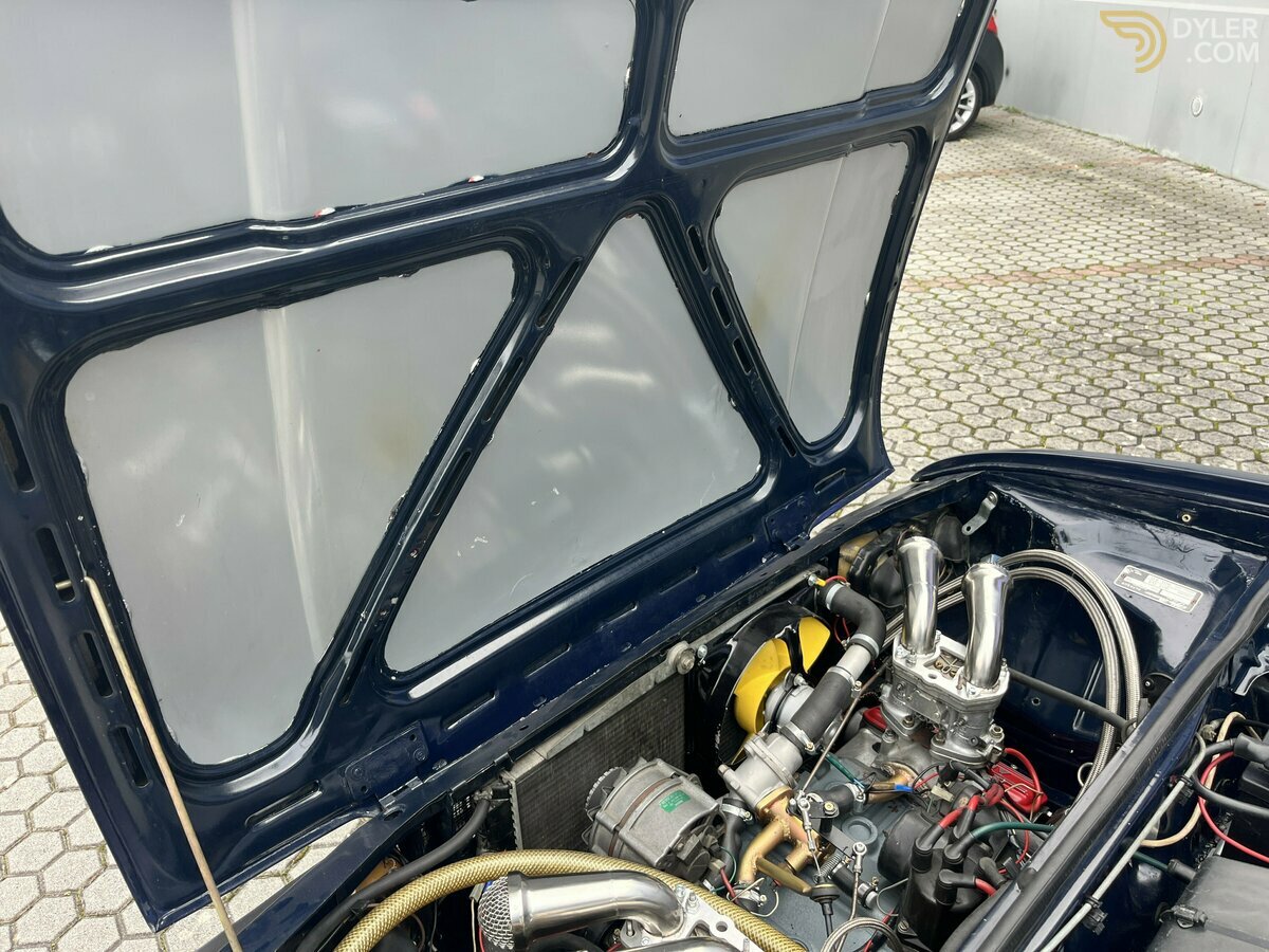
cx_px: 634
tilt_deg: -27.1
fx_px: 953
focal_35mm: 26
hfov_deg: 67.3
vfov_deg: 53.1
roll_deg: +5.1
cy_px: 476
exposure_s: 1/122
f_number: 1.6
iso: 32
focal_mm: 5.1
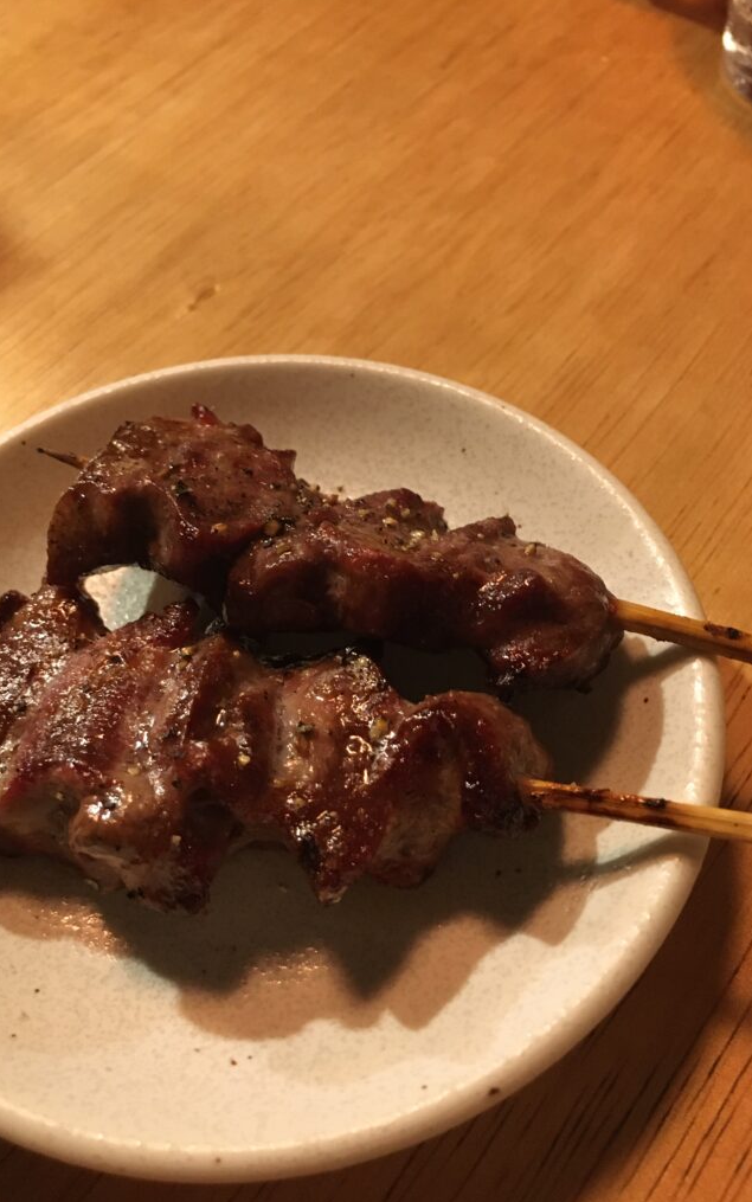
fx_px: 1016
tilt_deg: -52.3
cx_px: 315
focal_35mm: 31
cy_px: 600
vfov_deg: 61.2
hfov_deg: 40.5
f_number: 2.2
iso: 250
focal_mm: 4.15
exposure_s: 1/15
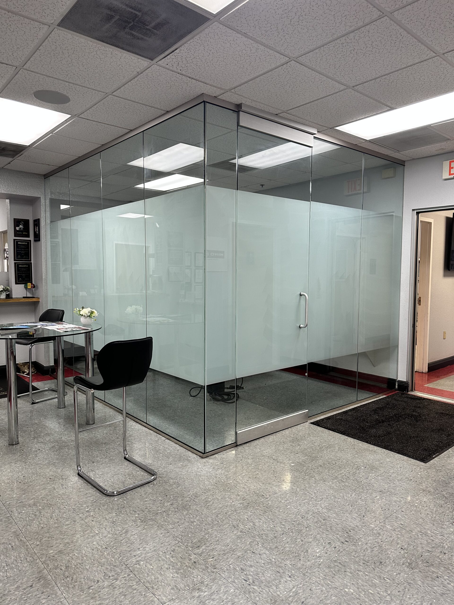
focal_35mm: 24
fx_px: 420
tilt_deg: -3.7
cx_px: 227
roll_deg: -0.6
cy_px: 302
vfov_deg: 71.6
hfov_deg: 56.8
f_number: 1.78
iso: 200
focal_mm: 6.86
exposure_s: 1/120
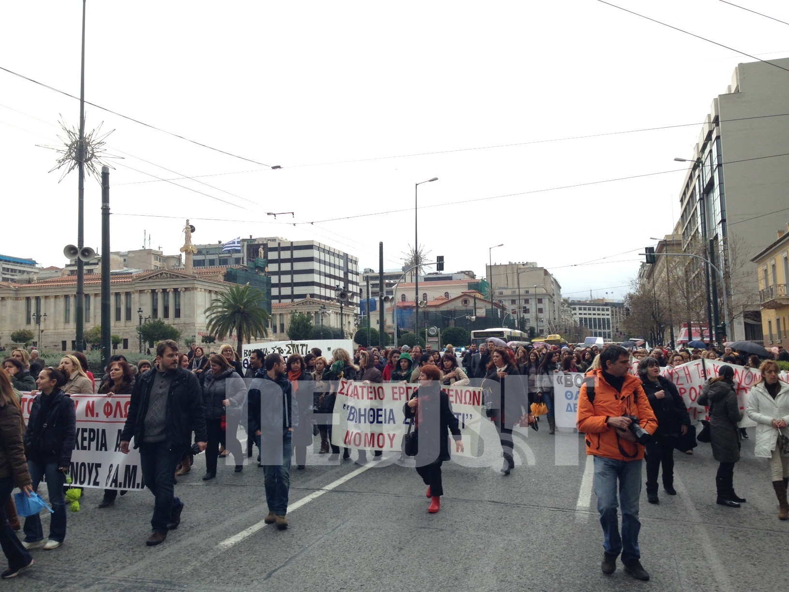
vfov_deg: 42.9
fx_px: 752
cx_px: 394
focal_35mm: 33
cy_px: 296
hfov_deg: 55.4
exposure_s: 1/284
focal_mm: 4.13
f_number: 2.4
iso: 50
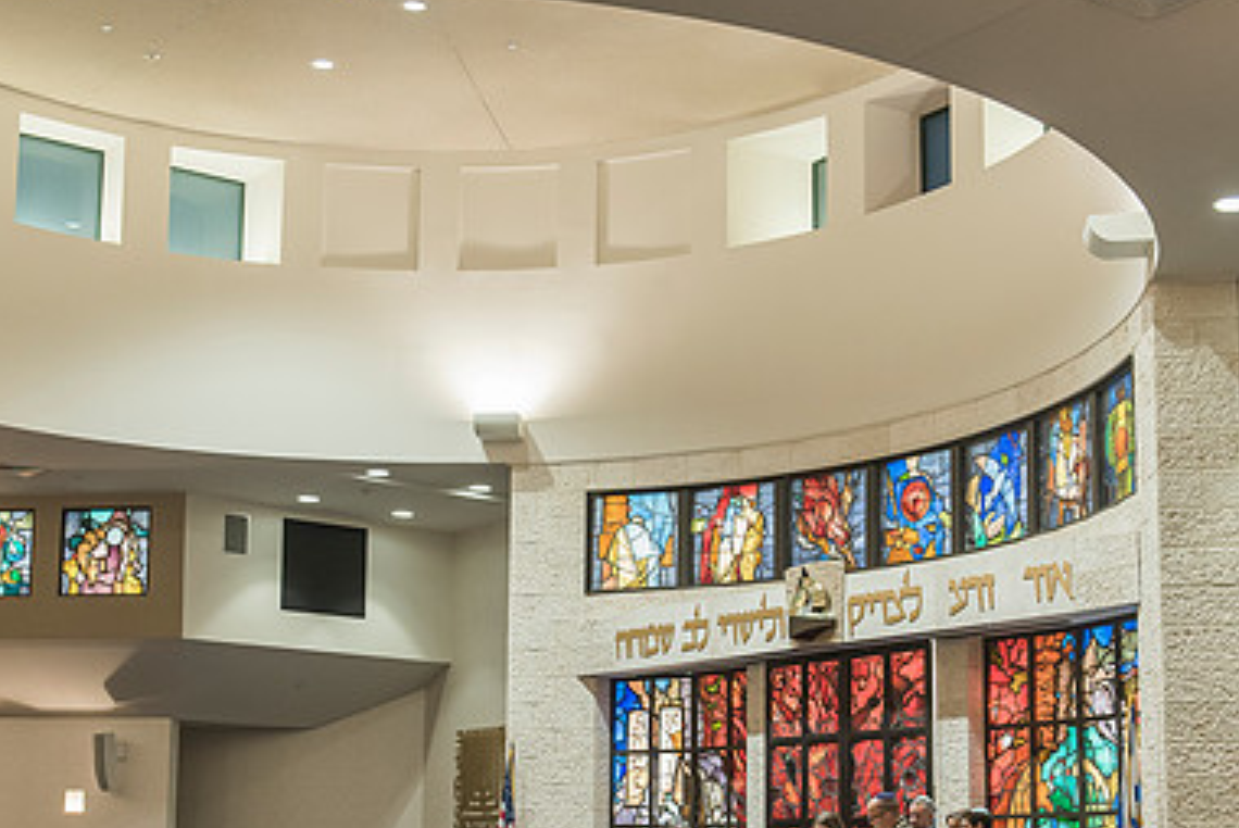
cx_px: 541
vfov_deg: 23.3
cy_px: 585
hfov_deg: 34.4
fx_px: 1998
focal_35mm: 58
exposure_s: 1/100
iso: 1600
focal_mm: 38
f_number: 3.5
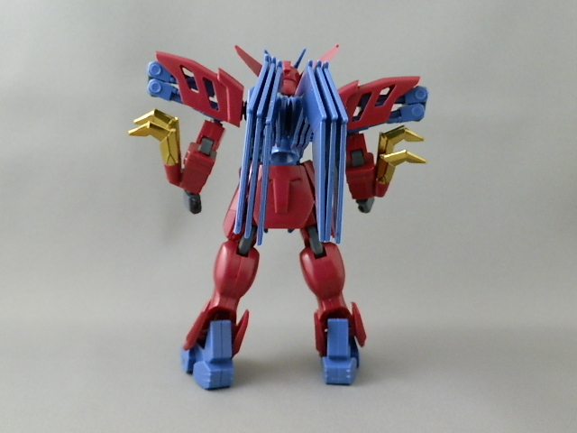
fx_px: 567
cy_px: 216
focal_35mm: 34
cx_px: 288
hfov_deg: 54.0
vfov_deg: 41.8
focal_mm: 6.17
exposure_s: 1/8
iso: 320
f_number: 3.5
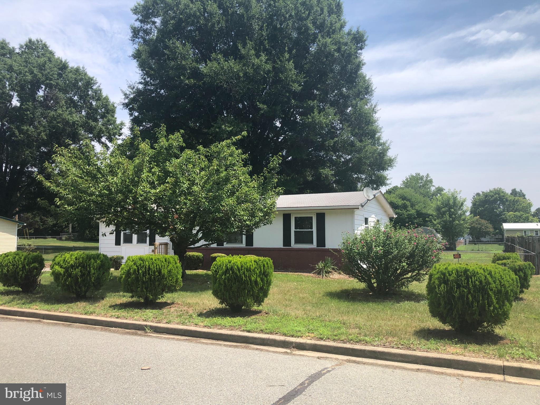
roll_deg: -0.2
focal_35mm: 28
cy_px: 202
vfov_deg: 49.7
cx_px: 270
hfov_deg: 63.4
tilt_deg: +5.9
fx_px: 437
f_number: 1.8
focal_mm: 3.99
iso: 20
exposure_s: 1/1517
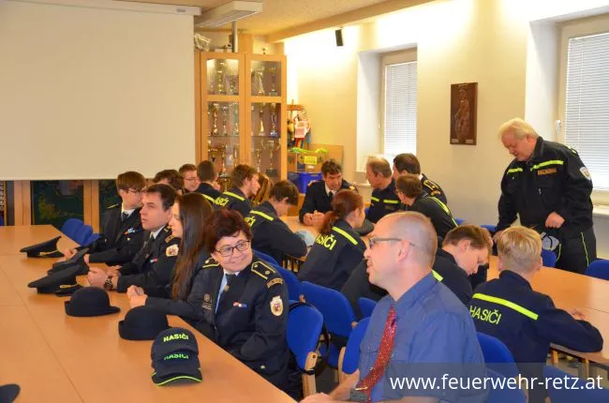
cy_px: 202
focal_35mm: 51
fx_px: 861
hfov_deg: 39.0
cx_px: 304
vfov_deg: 26.3
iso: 1600
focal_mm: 34
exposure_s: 1/60
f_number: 4.2
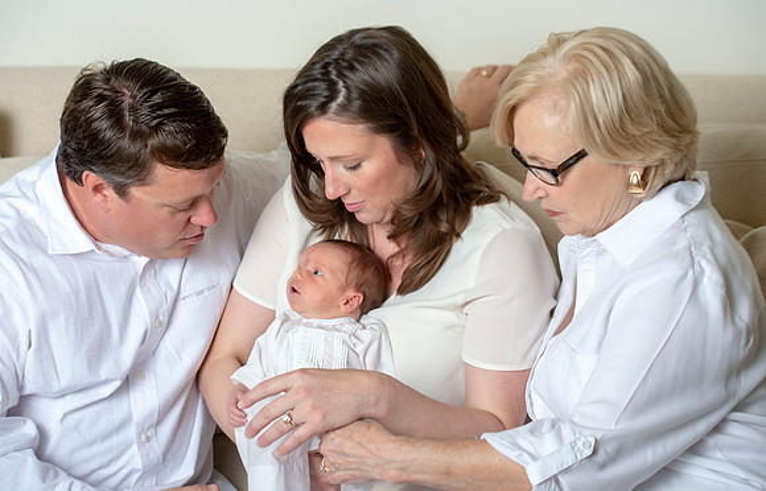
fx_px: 1552
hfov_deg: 27.7
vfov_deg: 18.0
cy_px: 241
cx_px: 377
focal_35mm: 74
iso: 200
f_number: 5.6
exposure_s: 1/160
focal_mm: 70
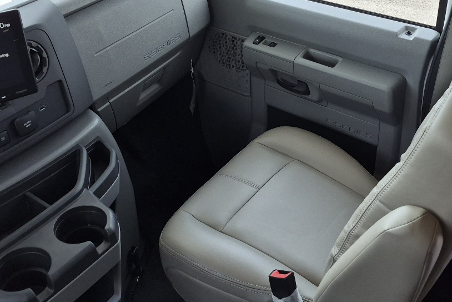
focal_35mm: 47
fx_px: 590
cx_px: 262
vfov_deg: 27.7
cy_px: 34
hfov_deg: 41.8
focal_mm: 5.4
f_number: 1.8
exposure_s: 1/1000
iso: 80
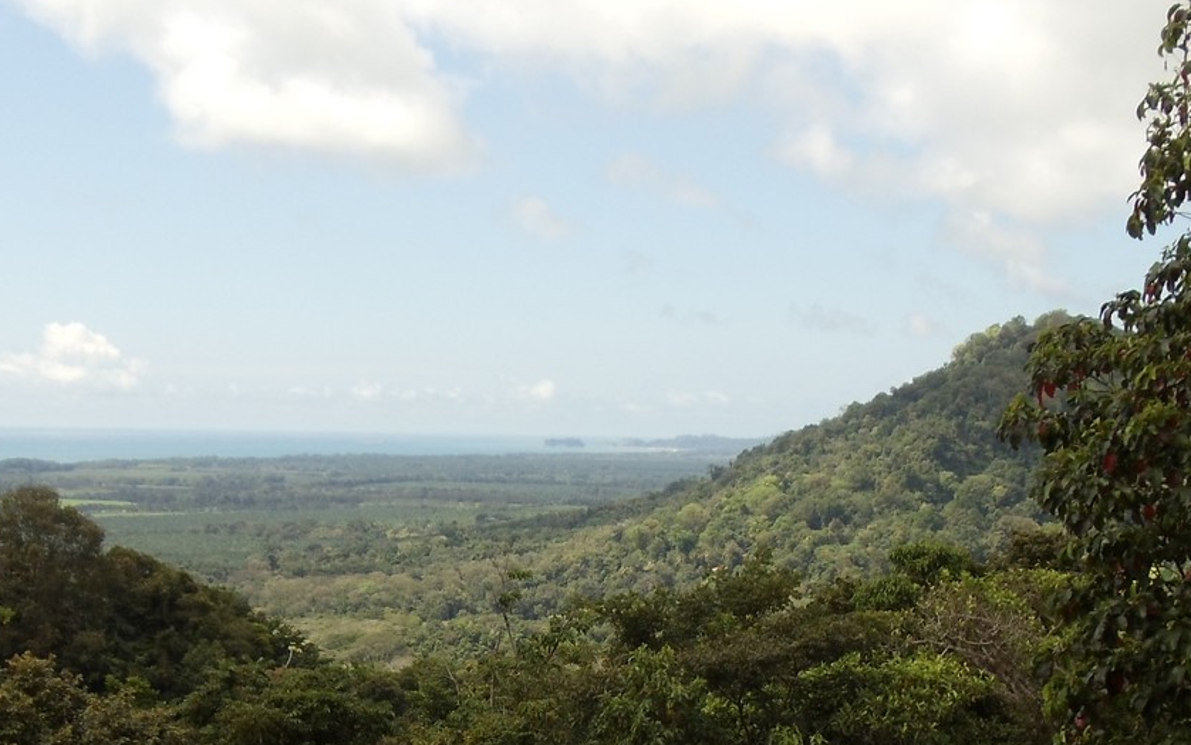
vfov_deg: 14.5
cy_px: 741
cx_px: 526
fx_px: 2889
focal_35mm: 89
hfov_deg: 23.3
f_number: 3.5
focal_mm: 6
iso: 80
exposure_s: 1/400
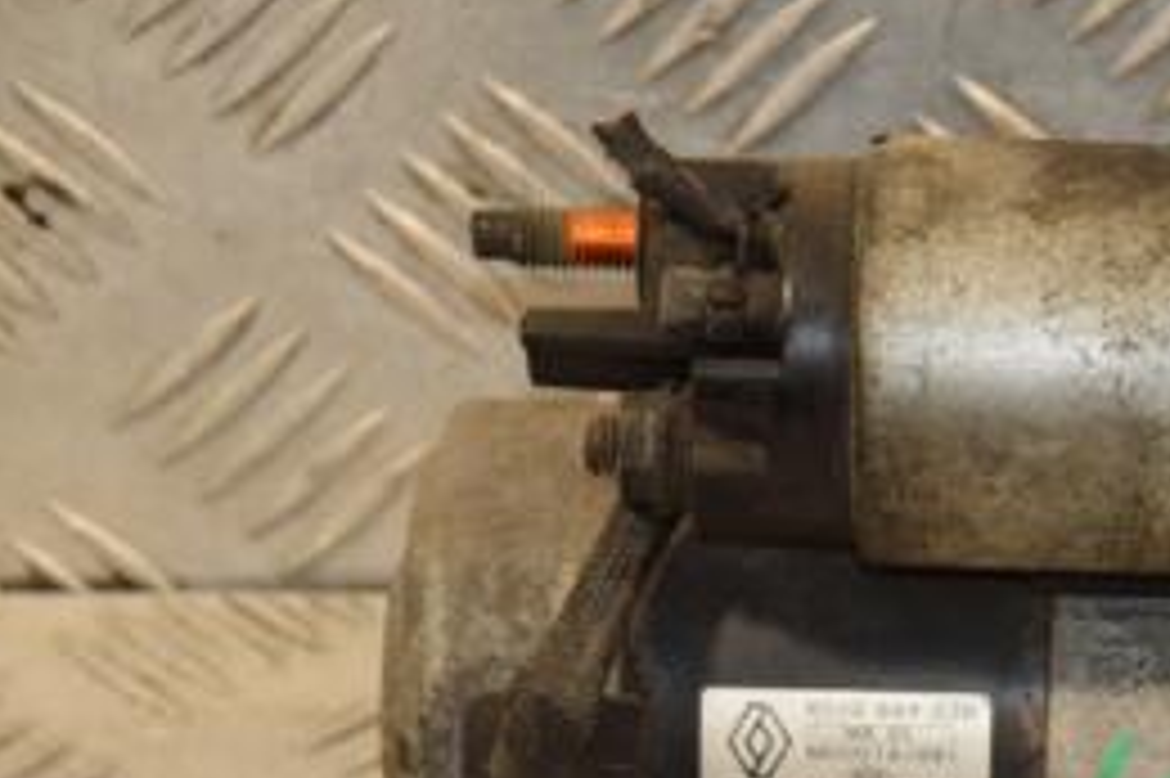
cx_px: 1120
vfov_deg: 4.7
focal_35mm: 294
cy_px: 621
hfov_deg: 7.0
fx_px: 9554
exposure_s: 1/125
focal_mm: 85
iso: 800
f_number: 5.6
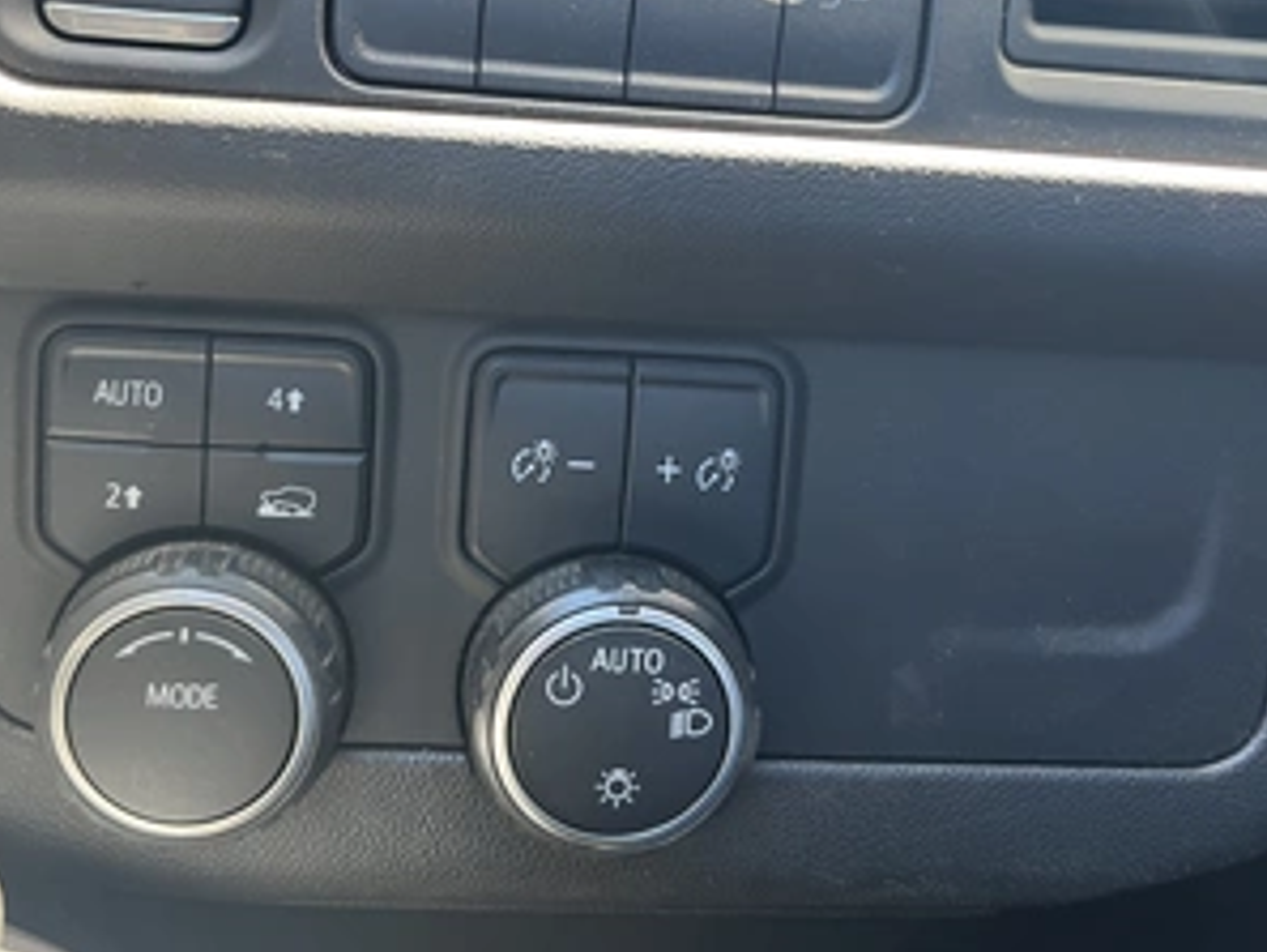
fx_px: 1282
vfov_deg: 40.4
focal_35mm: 35
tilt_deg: -13.4
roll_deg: -5.4
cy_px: 346
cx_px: 533
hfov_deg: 52.4
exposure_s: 1/95
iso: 125
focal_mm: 5.1
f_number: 1.6
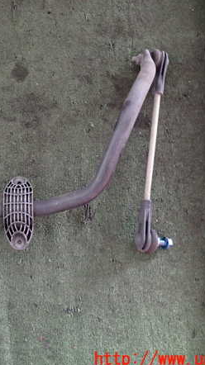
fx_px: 358
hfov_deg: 30.9
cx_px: 33
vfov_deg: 54.0
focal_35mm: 37
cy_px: 184
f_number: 2
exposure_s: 1/30
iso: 800
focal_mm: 4.5
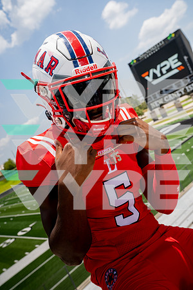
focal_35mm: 37
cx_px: 96
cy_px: 145
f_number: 7.1
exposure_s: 1/250
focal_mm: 37
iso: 100
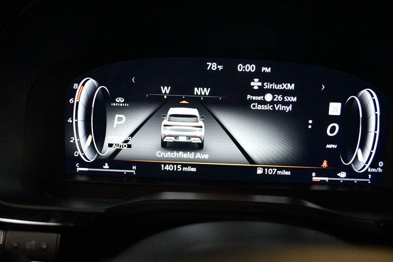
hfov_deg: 53.1
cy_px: 131
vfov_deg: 36.8
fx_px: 393
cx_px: 196
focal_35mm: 36
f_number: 4
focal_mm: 24
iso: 3200
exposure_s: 1/125
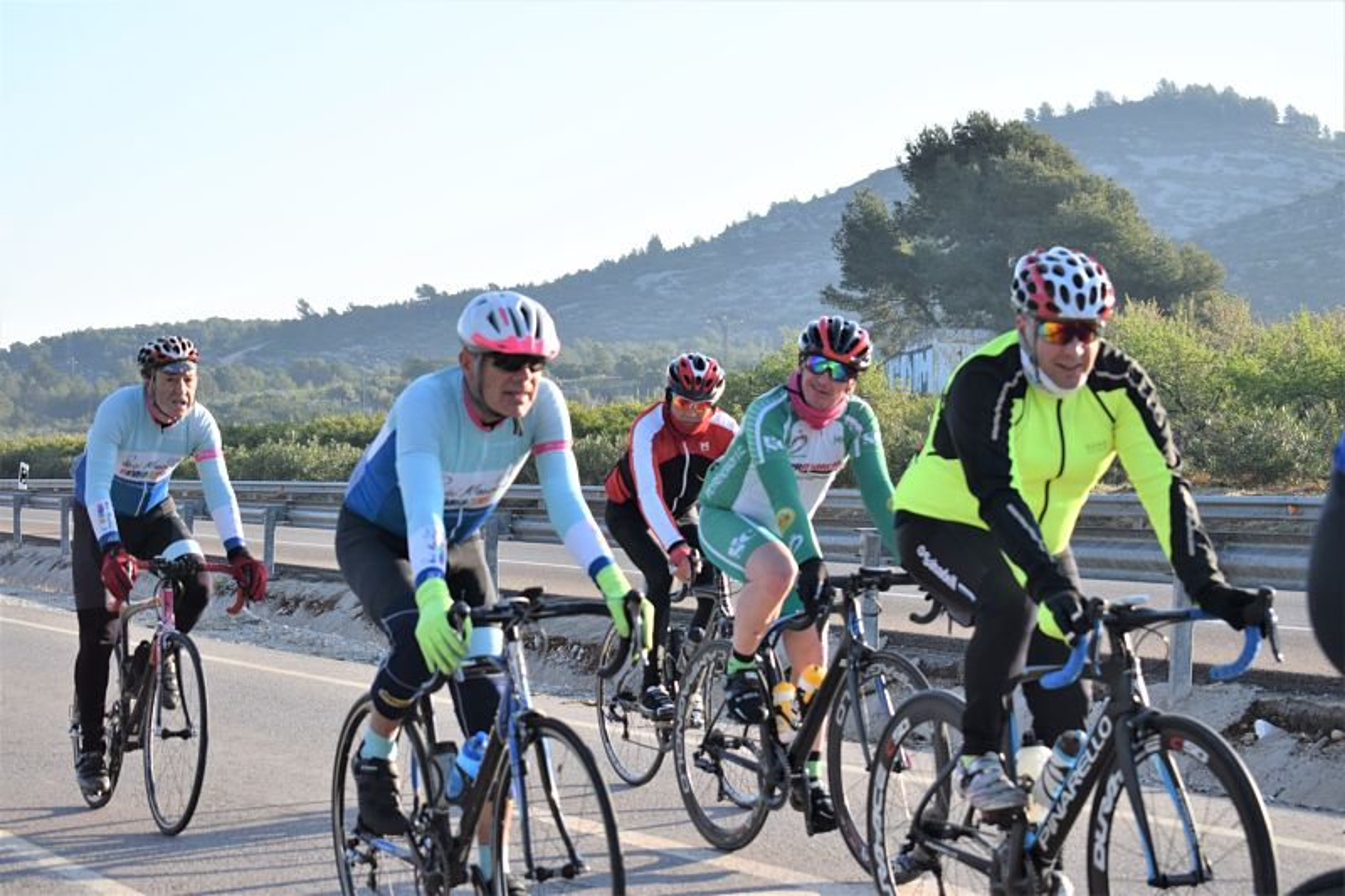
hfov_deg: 24.6
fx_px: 3081
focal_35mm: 82
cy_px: 448
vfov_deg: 16.5
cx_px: 672
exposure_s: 1/1000
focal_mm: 55
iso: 500
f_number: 5.6
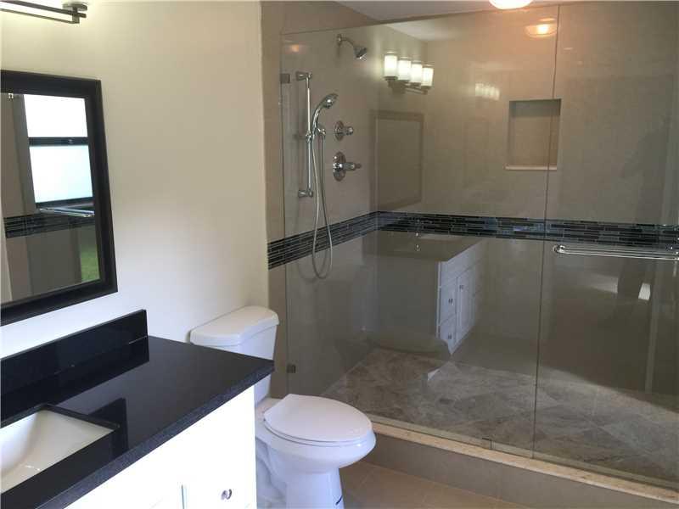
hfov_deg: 61.7
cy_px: 254
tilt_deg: -10.9
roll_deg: +0.1
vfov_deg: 48.2
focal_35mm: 29
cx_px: 340
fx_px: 569
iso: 40
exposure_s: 1/30
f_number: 2.2
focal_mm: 4.15
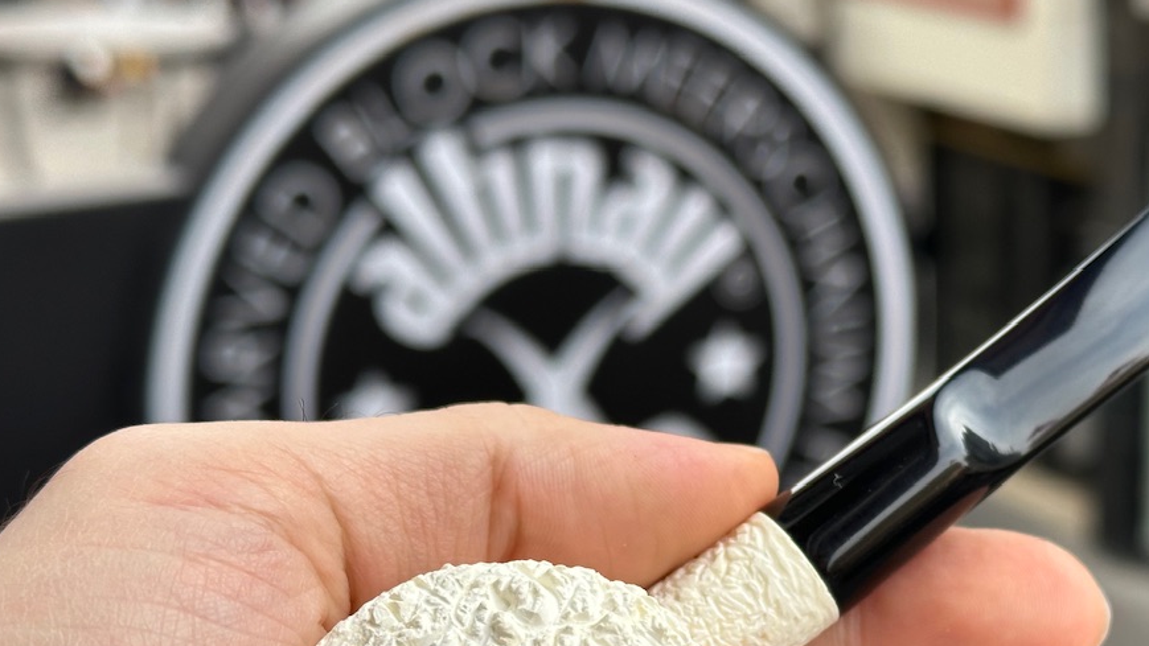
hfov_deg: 27.3
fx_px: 2346
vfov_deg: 15.6
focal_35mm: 77
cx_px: 808
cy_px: 534
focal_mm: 6.86
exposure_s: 1/612
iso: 64
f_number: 1.78
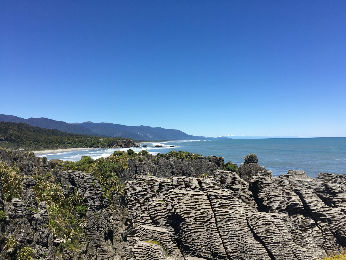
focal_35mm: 29
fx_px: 290
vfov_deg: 48.2
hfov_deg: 61.7
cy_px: 130
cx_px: 173
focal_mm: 4.15
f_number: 2.2
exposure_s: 1/1923
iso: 25
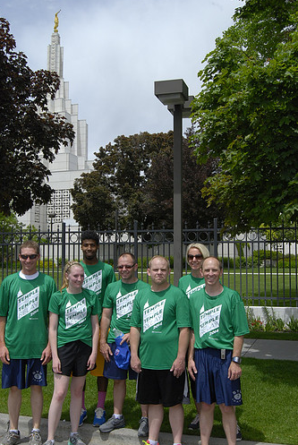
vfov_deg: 46.3
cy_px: 235
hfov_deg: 32.0
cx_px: 147
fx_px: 520
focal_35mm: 42
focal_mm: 24
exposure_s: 1/800
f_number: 10
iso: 400
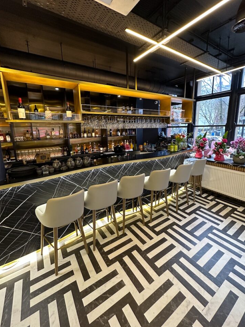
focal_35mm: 15
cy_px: 153
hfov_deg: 81.7
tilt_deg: -9.6
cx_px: 124
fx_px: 142
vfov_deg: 98.0
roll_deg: +1.4
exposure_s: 1/60
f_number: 2.2
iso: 320
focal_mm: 2.22
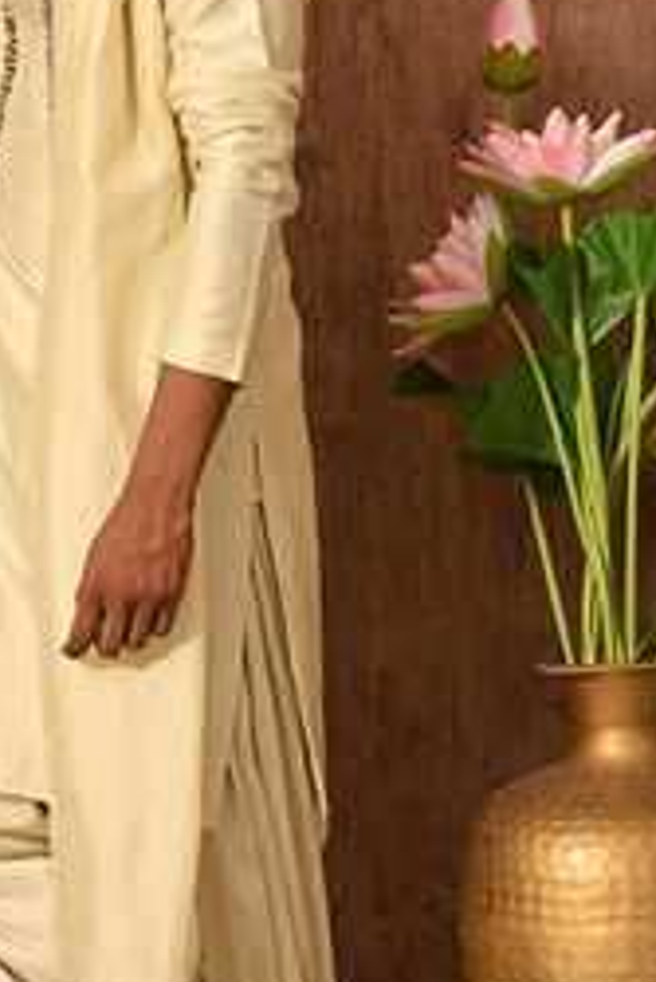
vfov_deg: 19.4
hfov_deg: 12.9
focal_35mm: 105
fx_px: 2866
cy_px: 469
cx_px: 39
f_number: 8
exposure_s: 1/100
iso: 250
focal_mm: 50
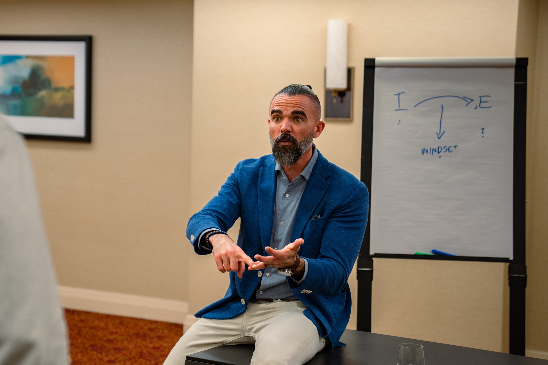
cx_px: 245
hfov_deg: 26.6
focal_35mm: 76
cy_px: 198
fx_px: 1157
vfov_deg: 17.9
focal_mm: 66
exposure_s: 1/160
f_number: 2.8
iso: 640
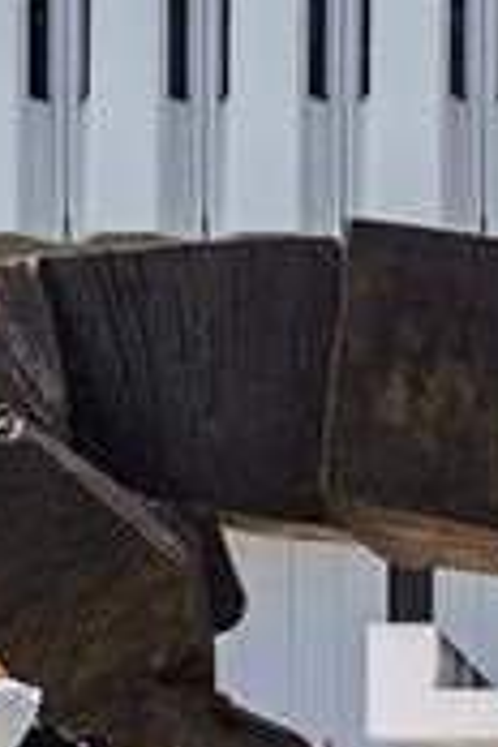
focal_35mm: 127
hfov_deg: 10.5
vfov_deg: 16.1
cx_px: 717
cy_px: 474
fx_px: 2635
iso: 400
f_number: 5.6
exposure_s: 1/1000
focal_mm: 34
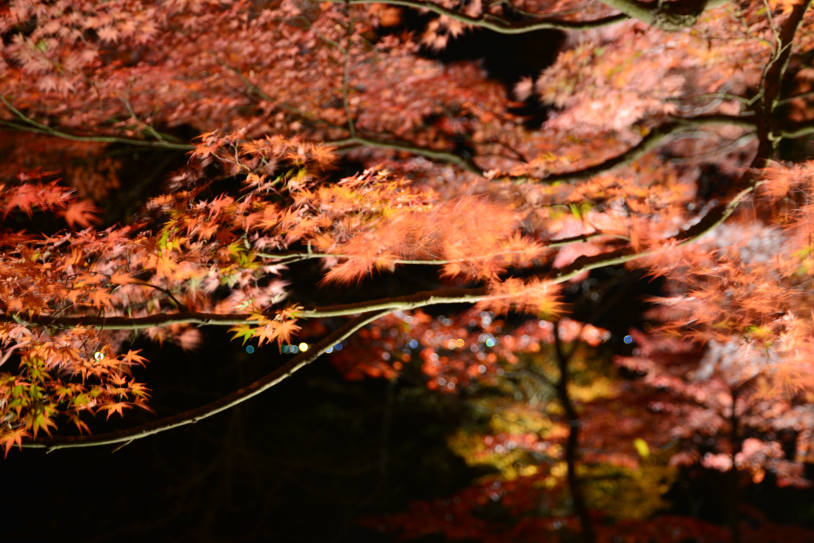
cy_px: 272
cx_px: 407
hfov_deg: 34.5
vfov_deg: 23.4
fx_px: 1312
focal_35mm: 58
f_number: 5.6
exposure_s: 1/2
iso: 400
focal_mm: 58
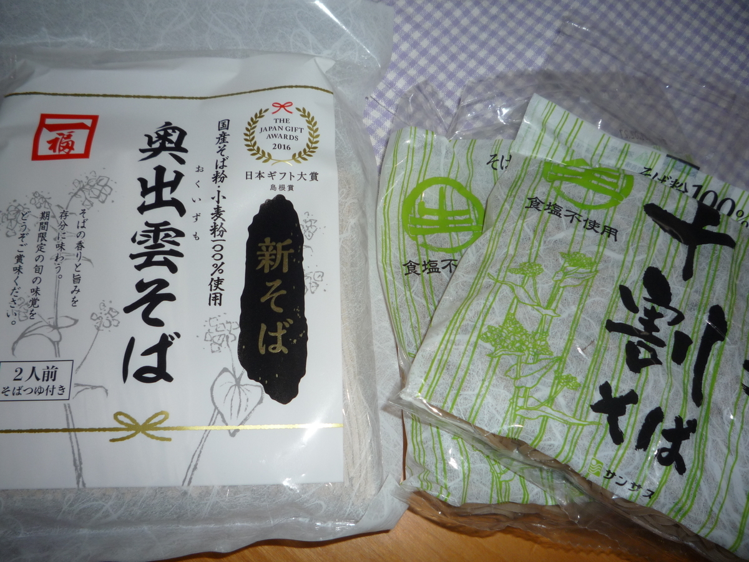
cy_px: 281
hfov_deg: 60.0
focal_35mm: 30
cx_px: 374
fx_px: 649
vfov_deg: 46.8
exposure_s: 1/30
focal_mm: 5.2
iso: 100
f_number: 4
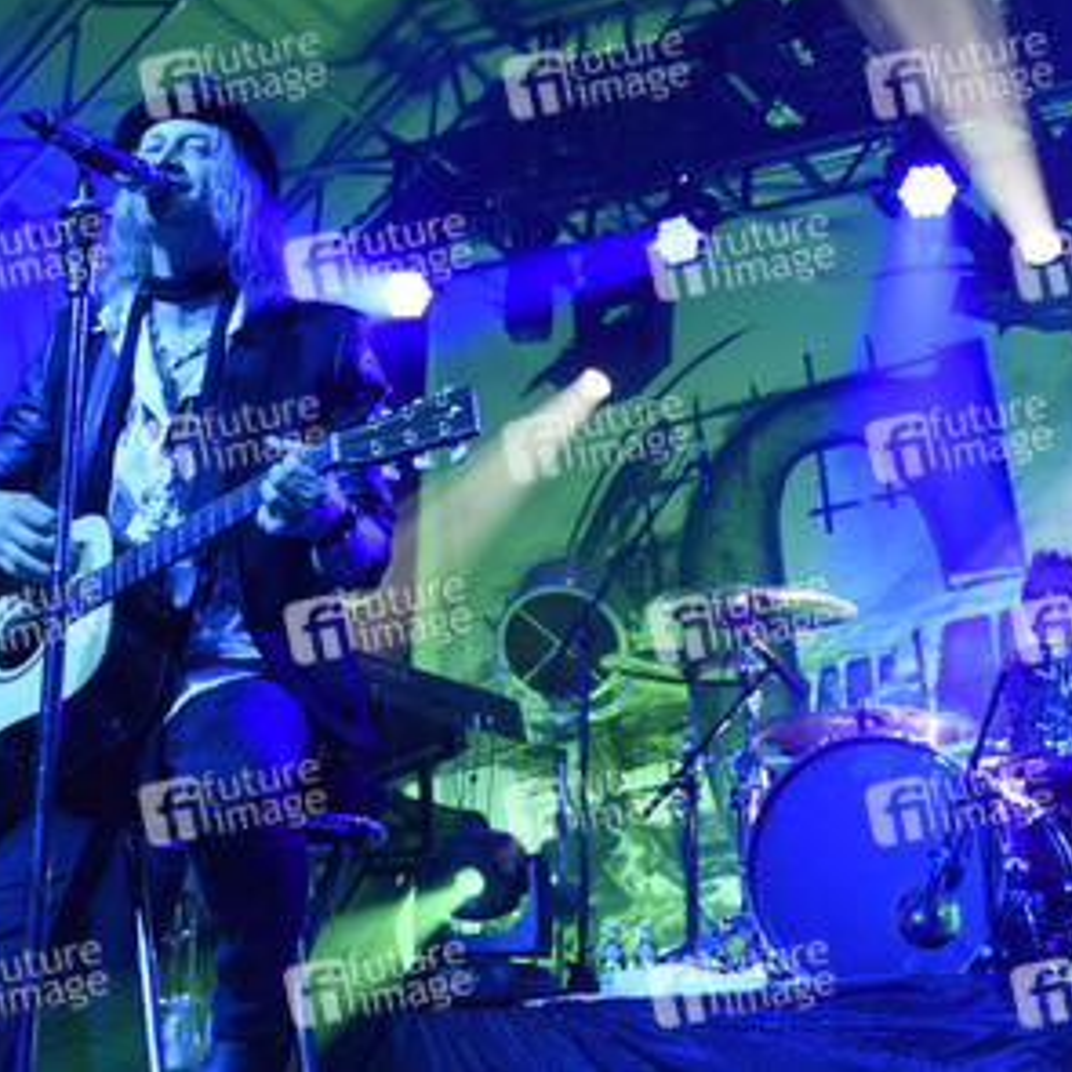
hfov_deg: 31.9
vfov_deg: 32.4
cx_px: 282
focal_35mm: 53
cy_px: 531
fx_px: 1845
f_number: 6.3
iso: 4000
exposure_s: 1/125
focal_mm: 27
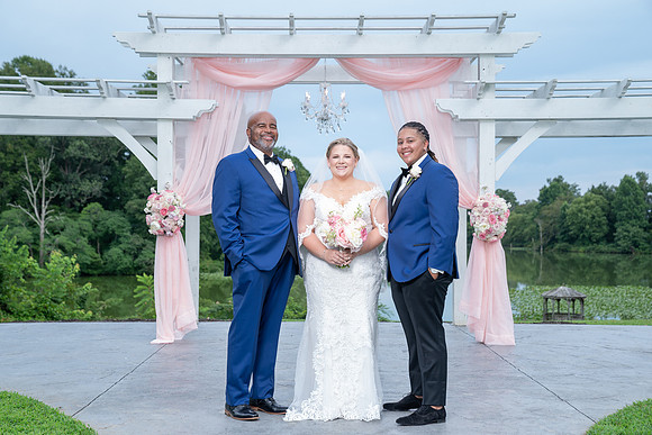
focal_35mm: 52
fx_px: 939
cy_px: 221
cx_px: 322
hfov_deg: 38.3
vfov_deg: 26.1
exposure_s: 1/250
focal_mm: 51
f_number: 4
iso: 50
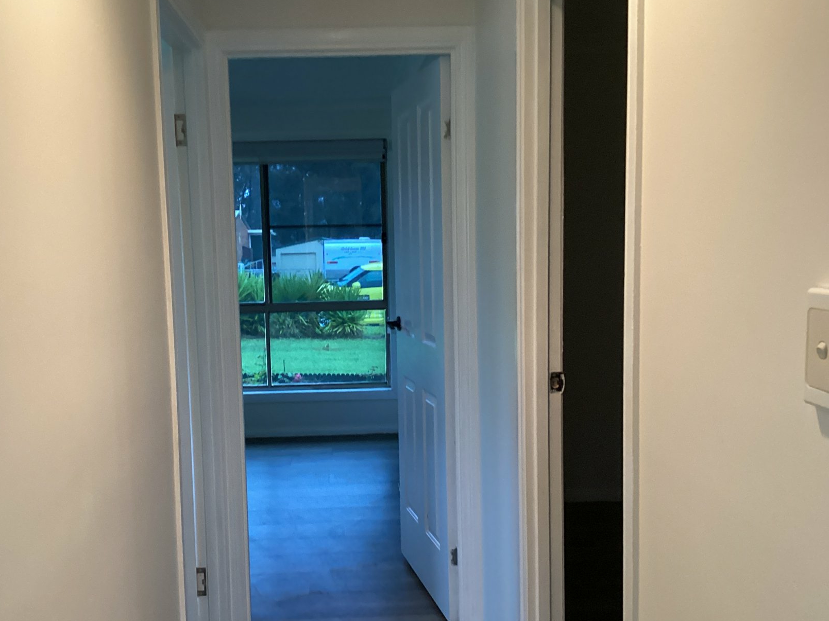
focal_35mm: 37
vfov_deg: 38.6
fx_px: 886
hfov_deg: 50.0
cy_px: 330
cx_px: 360
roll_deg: +1.2
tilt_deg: -5.3
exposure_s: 1/50
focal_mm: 3.3
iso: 250
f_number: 2.4
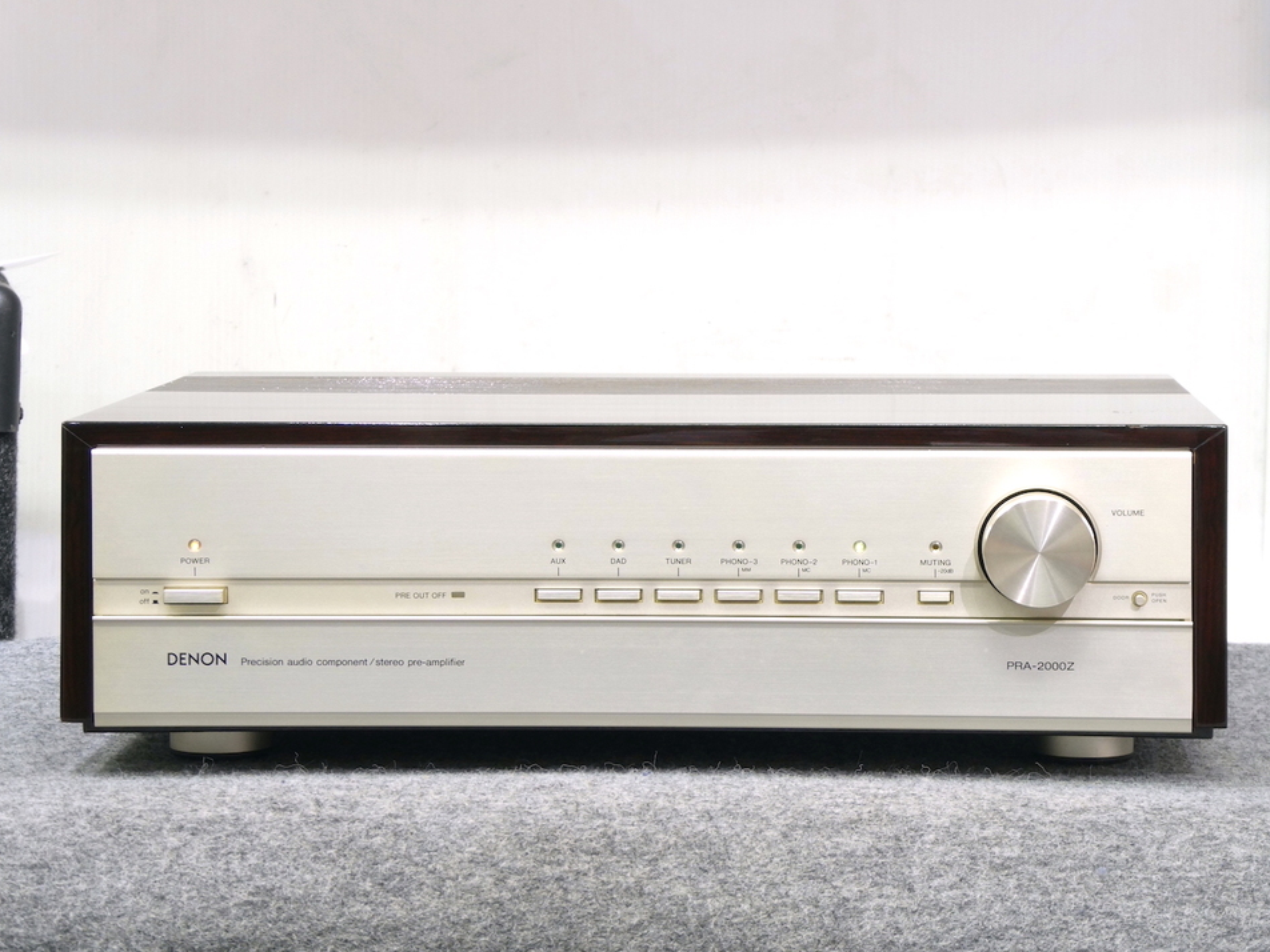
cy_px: 476
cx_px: 631
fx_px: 4256
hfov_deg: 17.0
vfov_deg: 12.8
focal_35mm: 116
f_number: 5.1
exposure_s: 1/2
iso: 100
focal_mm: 20.6
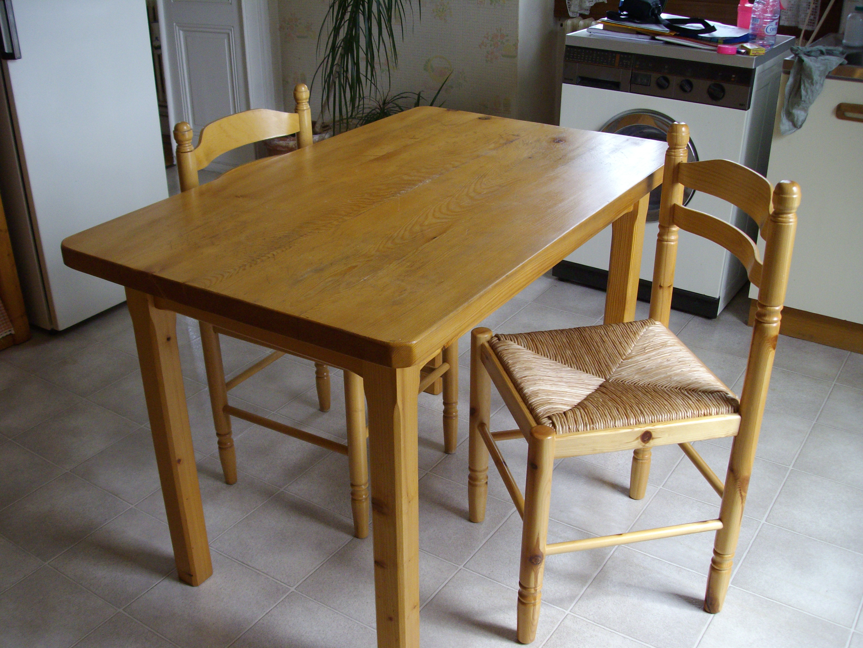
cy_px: 324
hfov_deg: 51.4
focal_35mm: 36
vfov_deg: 39.7
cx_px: 432
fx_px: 898
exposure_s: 1/200
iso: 160
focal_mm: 6
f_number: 2.7
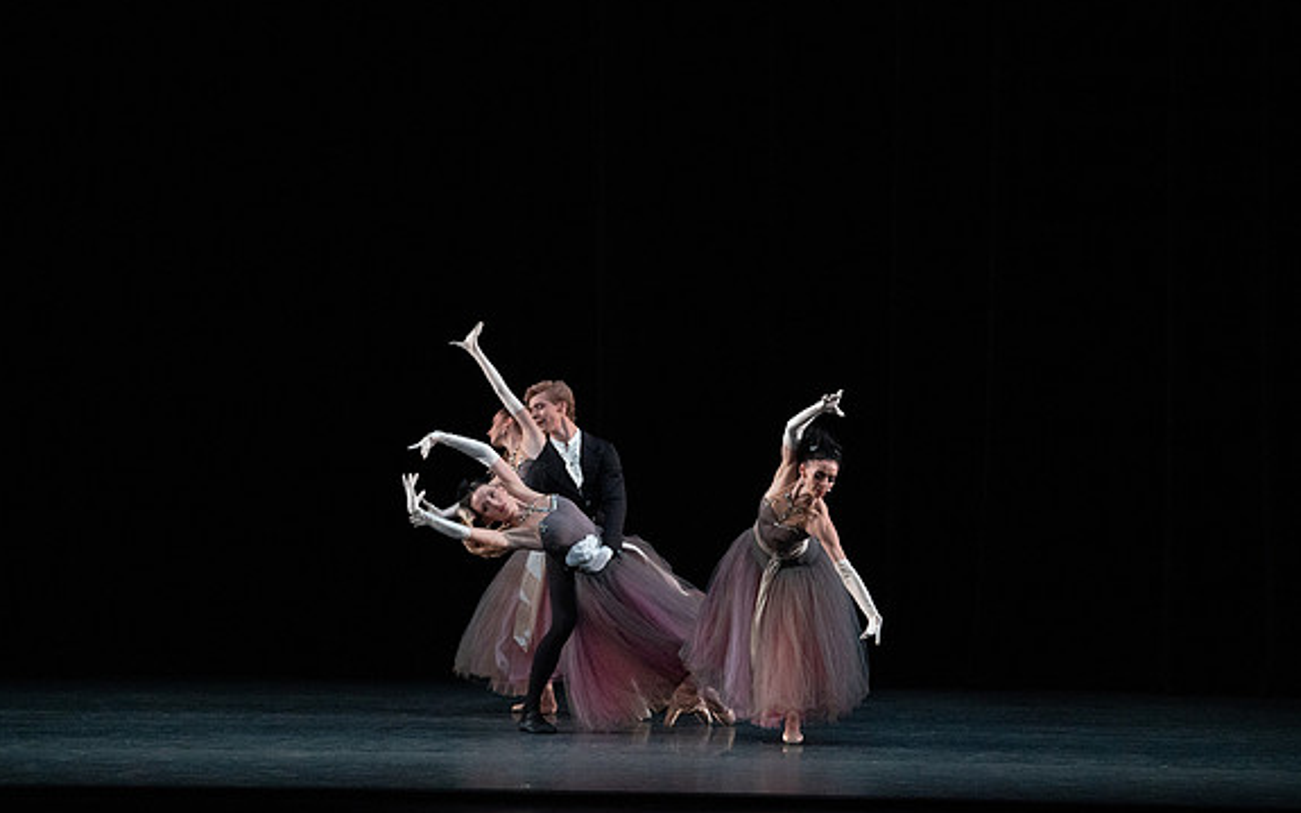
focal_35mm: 142
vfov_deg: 9.2
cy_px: 386
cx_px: 647
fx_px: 5033
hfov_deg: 14.7
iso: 16000
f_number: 5.6
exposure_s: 1/400
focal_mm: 138
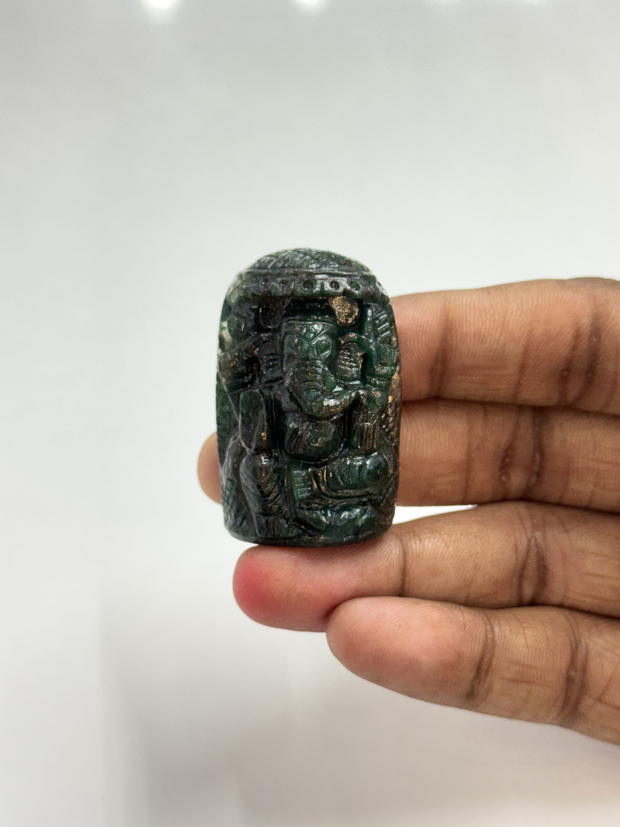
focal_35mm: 48
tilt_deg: -49.2
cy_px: 414
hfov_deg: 30.3
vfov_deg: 39.7
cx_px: 310
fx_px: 1146
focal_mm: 6.76
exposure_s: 1/100
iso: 80
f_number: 1.78
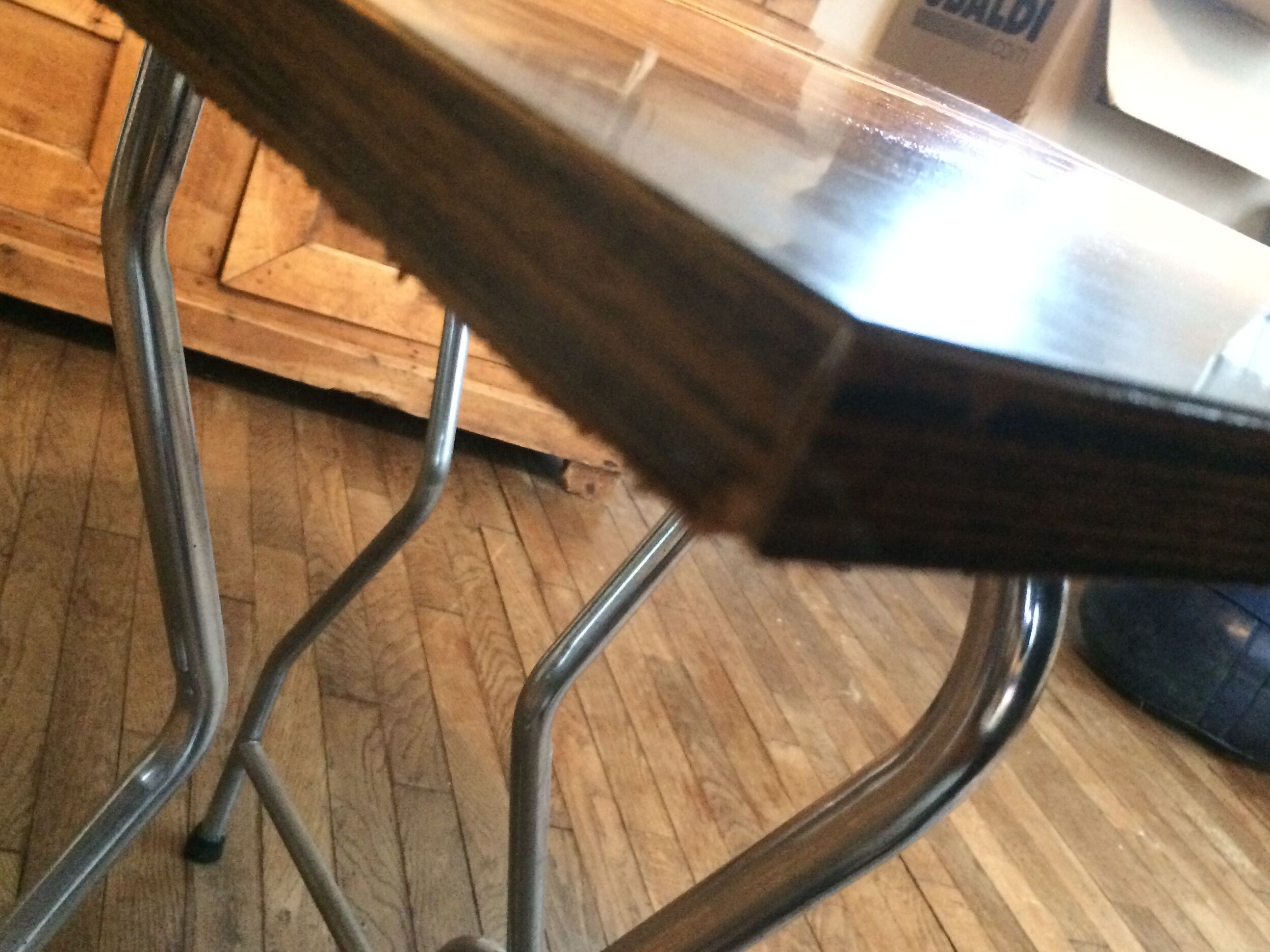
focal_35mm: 38
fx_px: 1394
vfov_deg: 37.7
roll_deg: -25.6
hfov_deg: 49.0
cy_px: 509
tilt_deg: -21.9
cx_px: 644
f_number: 2.2
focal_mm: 4.15
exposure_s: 1/17
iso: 400
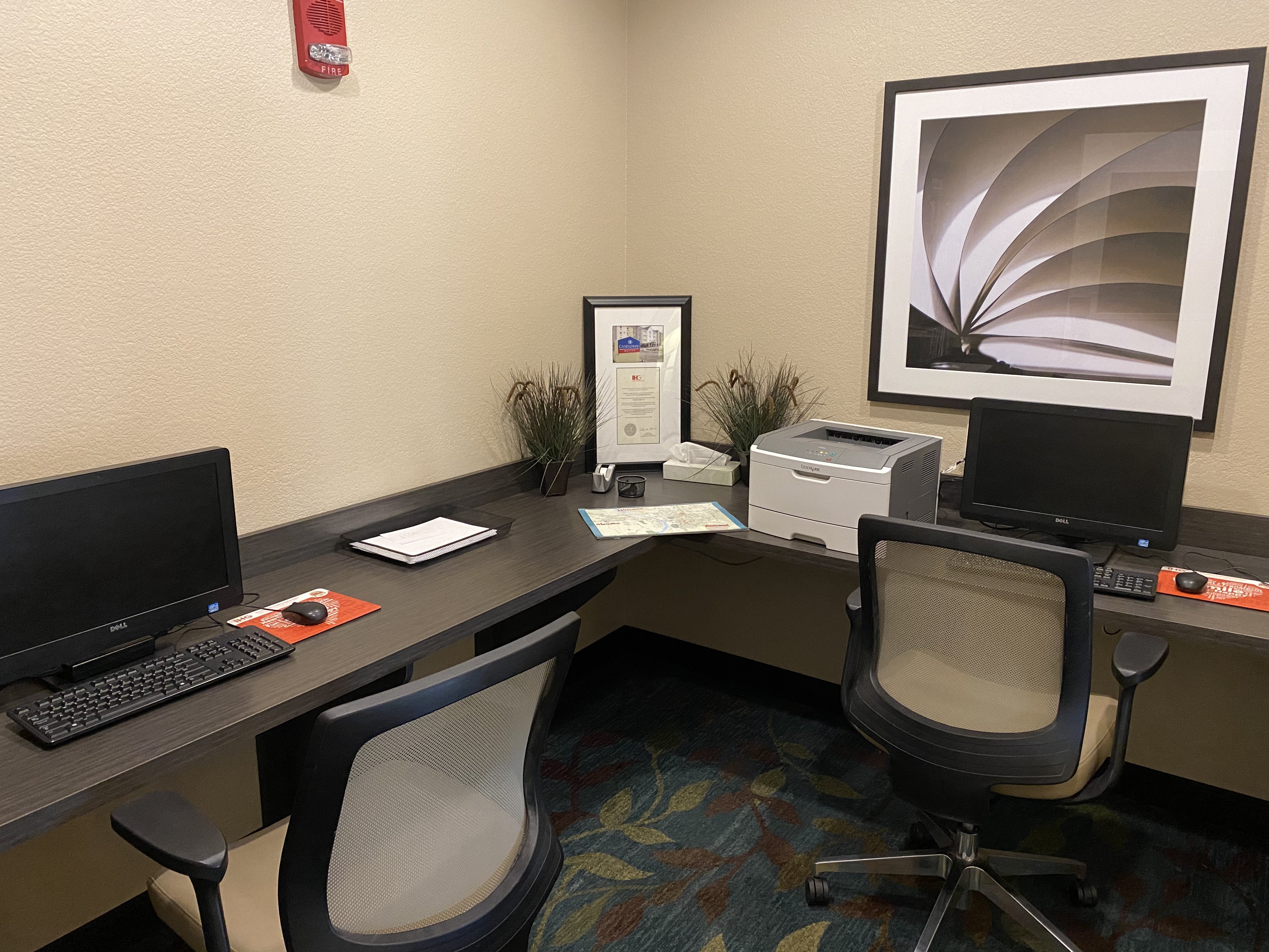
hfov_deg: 67.3
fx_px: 953
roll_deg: +0.4
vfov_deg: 53.1
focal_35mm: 26
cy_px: 476
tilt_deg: -12.9
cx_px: 634
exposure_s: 1/40
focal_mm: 4.25
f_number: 1.8
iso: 400
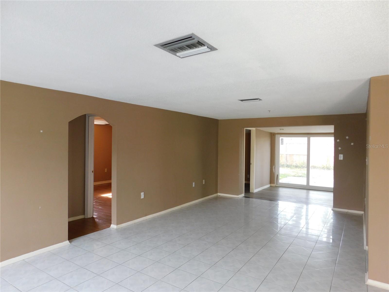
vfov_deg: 58.9
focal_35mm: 23
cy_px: 146
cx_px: 194
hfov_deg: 73.9
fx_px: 258
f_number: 3
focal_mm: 4
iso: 160
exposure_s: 1/30
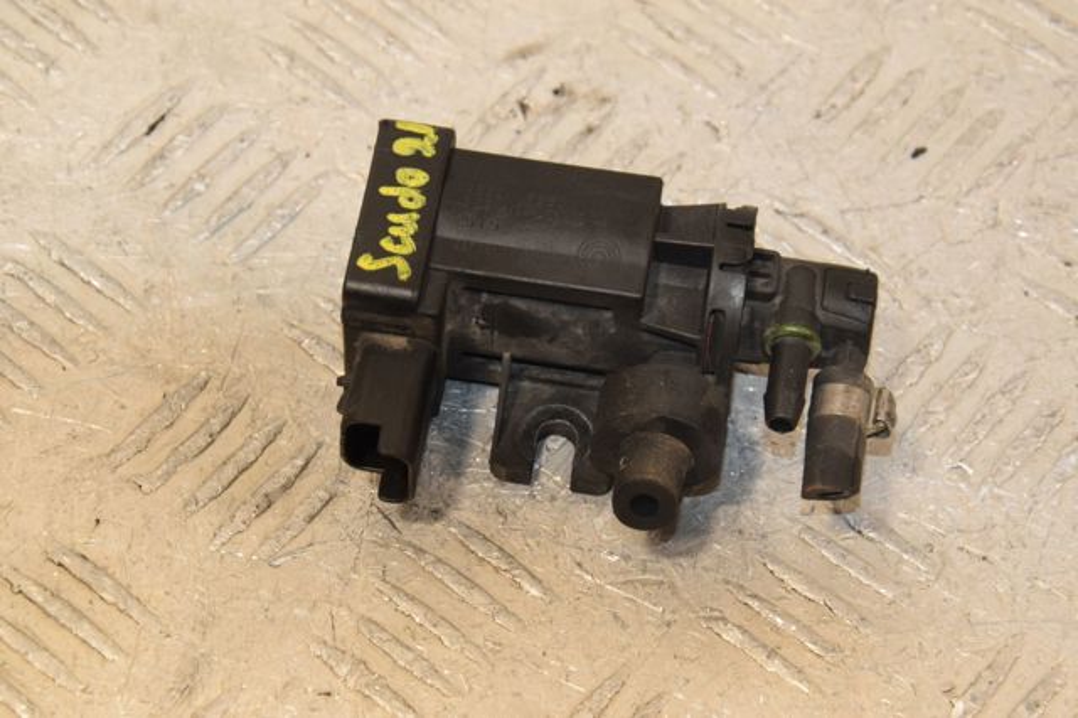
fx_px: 3816
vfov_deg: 10.7
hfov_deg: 16.1
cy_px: 359
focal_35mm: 128
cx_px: 539
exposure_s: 1/160
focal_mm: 85
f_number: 8
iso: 1600
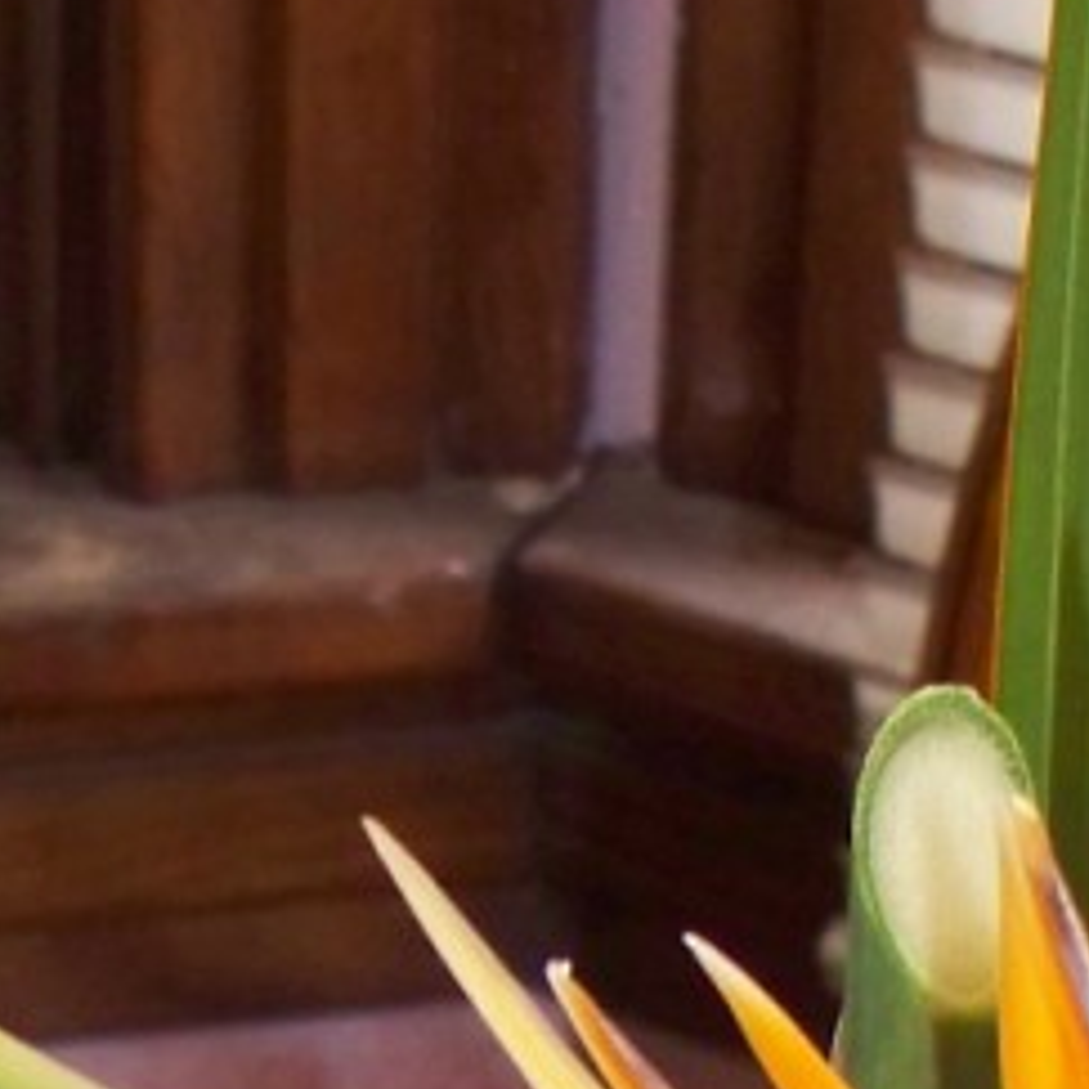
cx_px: 480
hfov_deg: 8.2
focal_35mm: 213
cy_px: 1452
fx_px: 7581
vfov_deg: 8.1
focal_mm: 7.54
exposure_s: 1/30
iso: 200
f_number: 2.8
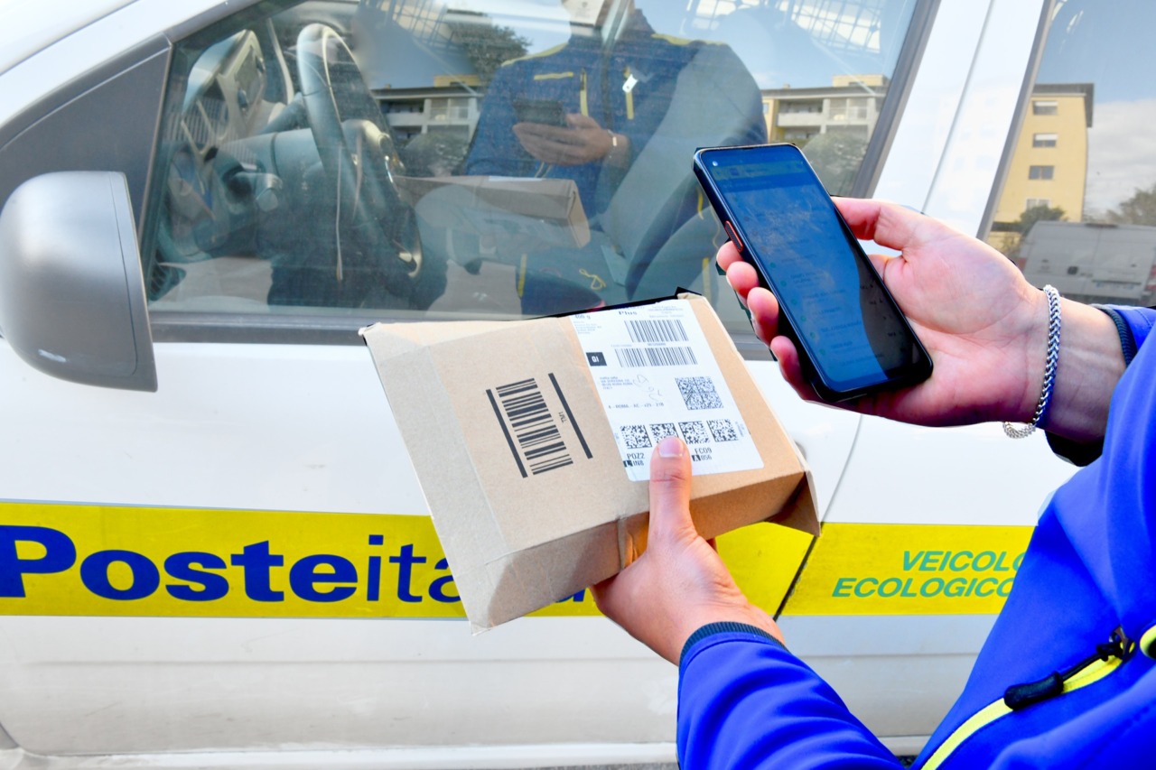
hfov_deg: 60.3
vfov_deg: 42.3
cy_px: 385
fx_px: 995
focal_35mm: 31
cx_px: 578
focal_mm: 31
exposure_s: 1/80
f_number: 14
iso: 1250
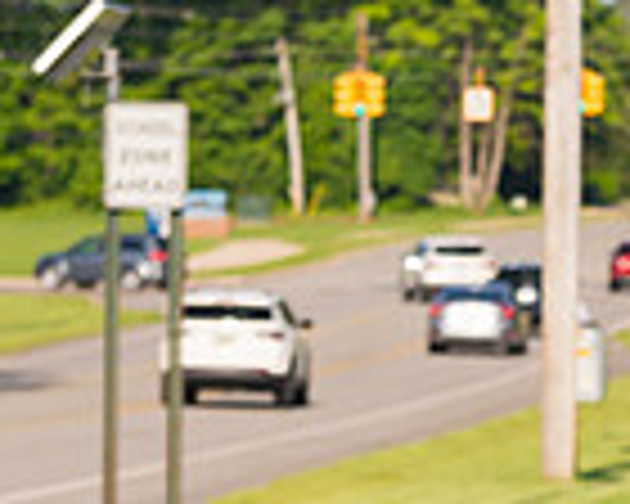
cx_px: 1048
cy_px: 403
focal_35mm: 358
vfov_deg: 4.3
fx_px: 6675
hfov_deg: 5.3
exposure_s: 1/2000
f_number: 5.6
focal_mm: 92
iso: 400
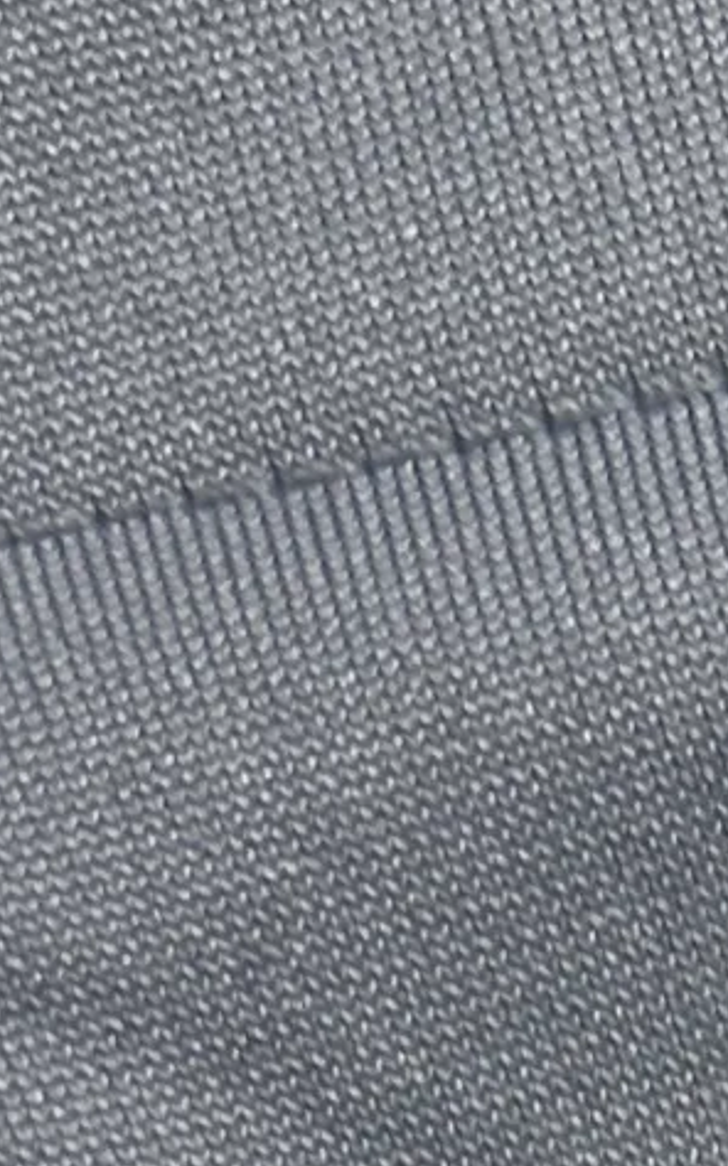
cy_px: 2369
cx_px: 1680
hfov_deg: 8.2
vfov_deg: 12.3
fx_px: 4733
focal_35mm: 149
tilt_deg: -56.3
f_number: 1.5
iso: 80
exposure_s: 1/50
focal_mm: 5.7
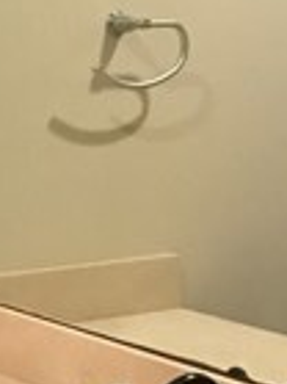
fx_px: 1428
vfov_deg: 15.3
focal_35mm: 129
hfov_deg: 10.9
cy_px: 146
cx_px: -199
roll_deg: +0.8
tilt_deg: -5.7
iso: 64
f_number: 1.8
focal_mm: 3.99
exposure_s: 1/15
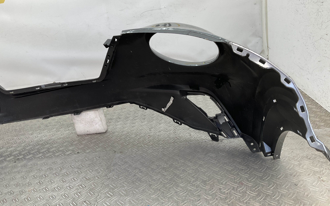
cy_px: 104
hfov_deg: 61.2
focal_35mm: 31
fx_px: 279
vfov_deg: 40.6
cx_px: 164
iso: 16
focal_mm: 3
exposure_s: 1/100
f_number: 1.8
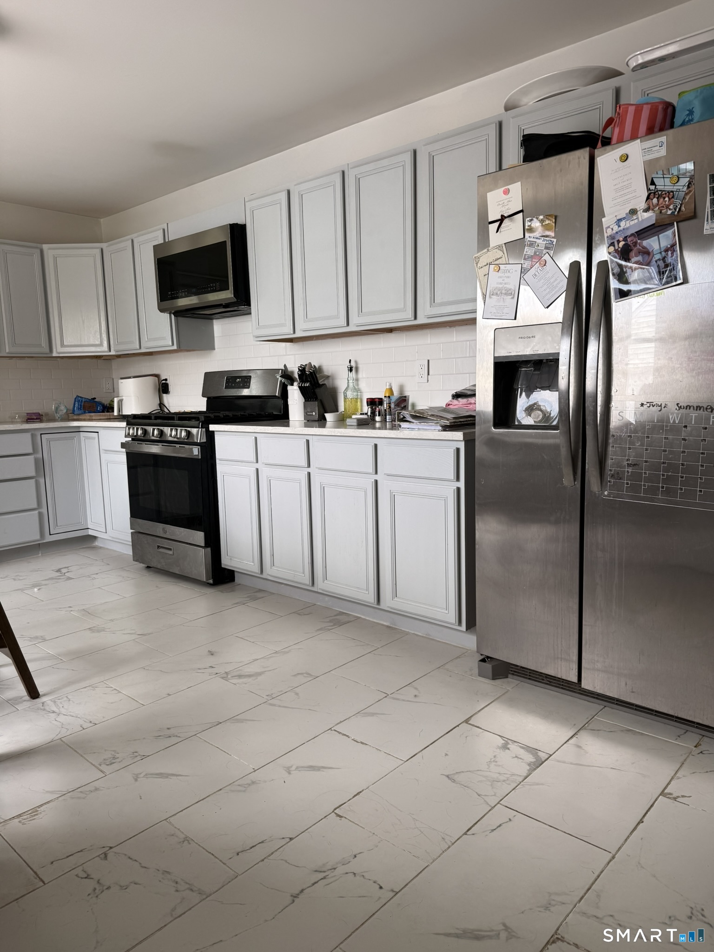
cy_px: 476
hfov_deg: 56.8
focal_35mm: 24
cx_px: 357
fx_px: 660
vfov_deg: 71.6
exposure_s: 1/163
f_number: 1.78
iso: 64
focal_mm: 6.76
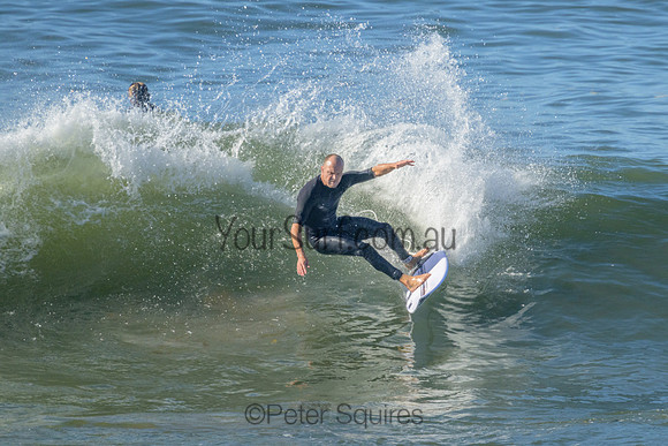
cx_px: 426
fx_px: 18937
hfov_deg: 2.0
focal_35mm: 1020
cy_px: 204
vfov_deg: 1.3
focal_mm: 800
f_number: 11
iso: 1250
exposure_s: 1/2000
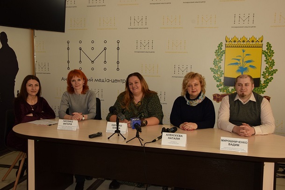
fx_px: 285
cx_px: 142
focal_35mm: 36
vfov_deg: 36.8
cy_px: 95
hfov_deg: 53.2
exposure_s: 1/200
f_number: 9
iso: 500
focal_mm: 24
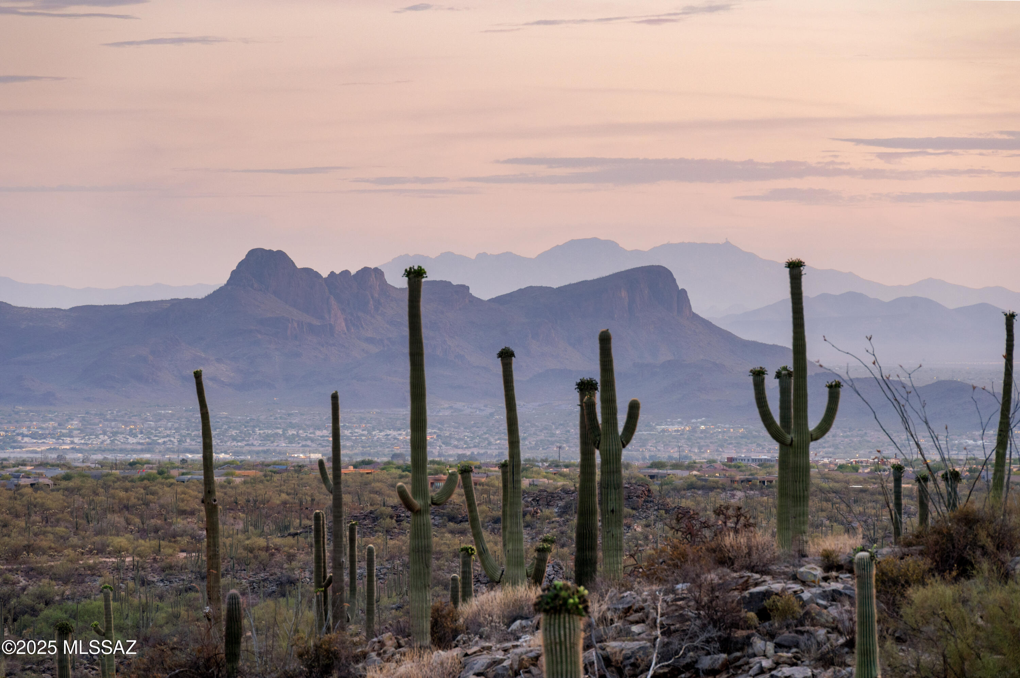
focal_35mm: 200
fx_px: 5663
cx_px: 510
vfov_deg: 6.9
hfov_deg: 10.3
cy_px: 339
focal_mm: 200
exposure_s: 1/5
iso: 1600
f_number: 10
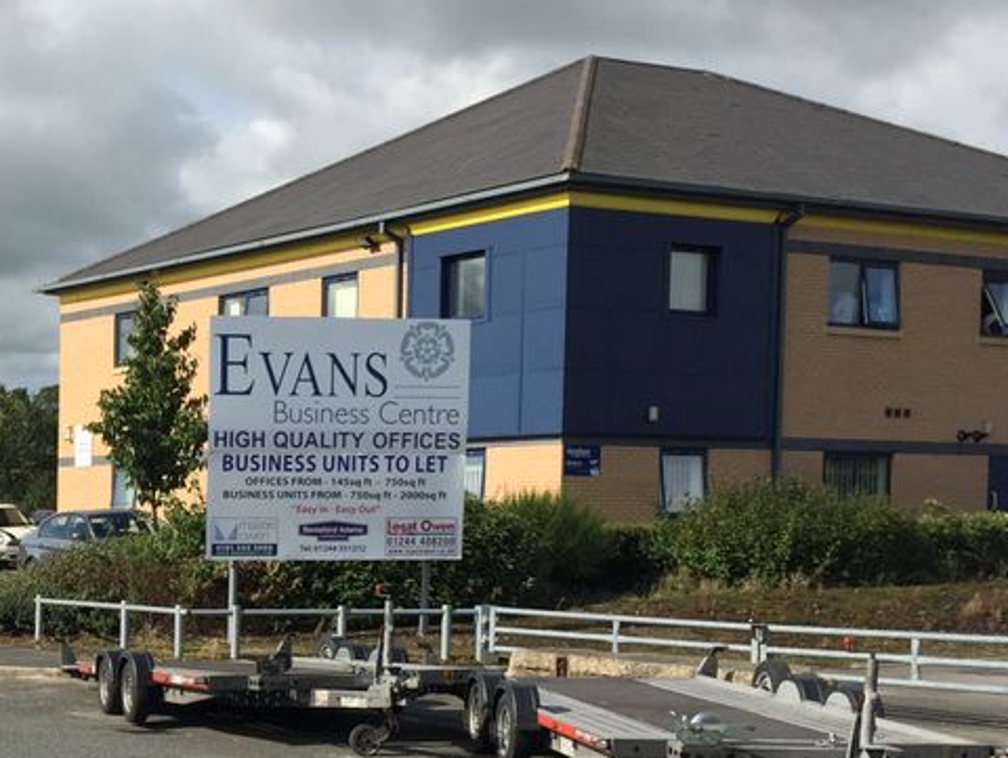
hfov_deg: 27.1
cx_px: -29
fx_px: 1953
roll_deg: -1.3
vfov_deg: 21.8
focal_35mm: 67
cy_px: 578
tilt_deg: -2.4
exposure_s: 1/2475
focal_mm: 4.15
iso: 32
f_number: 2.2
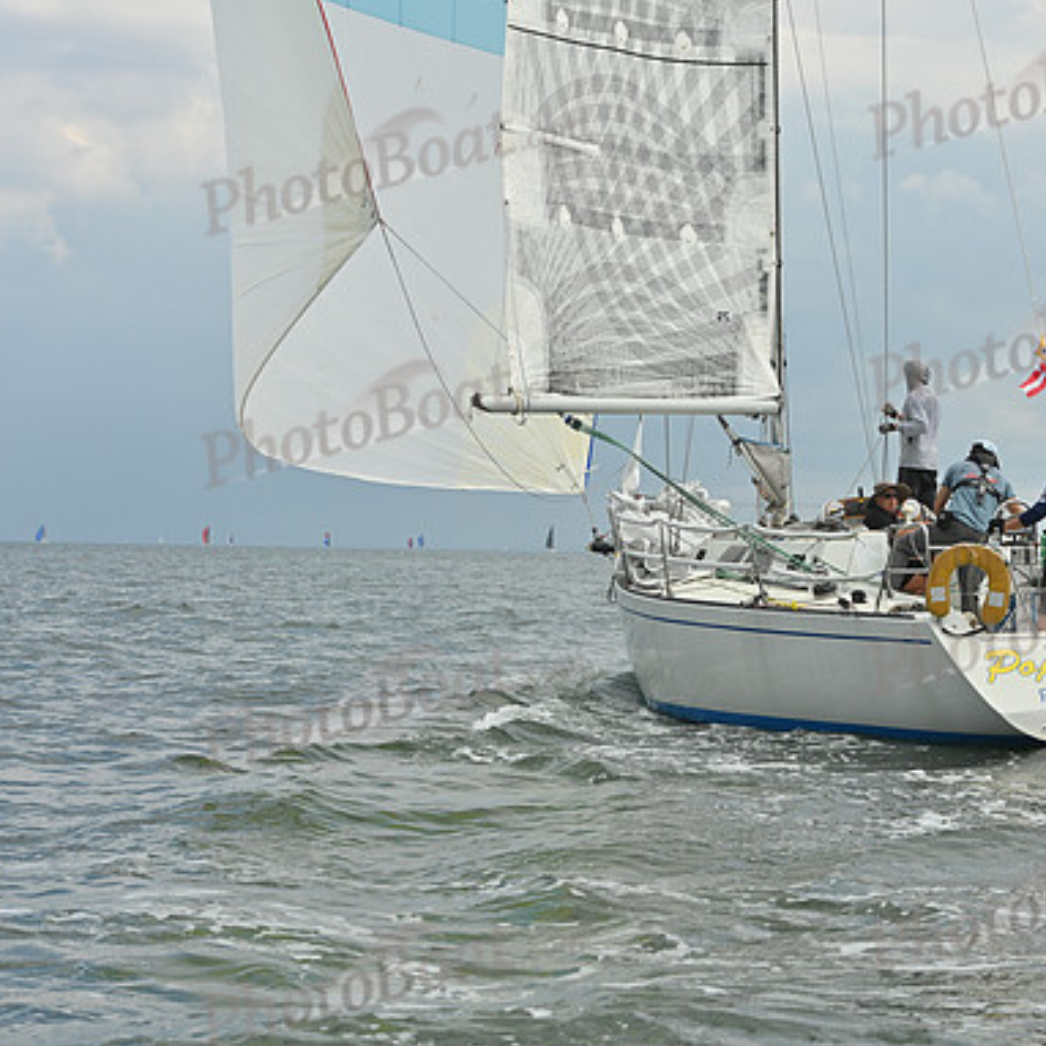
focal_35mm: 90
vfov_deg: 19.3
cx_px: 729
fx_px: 3077
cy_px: 520
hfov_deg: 19.2
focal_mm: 70
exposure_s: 1/1600
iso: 320
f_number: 8
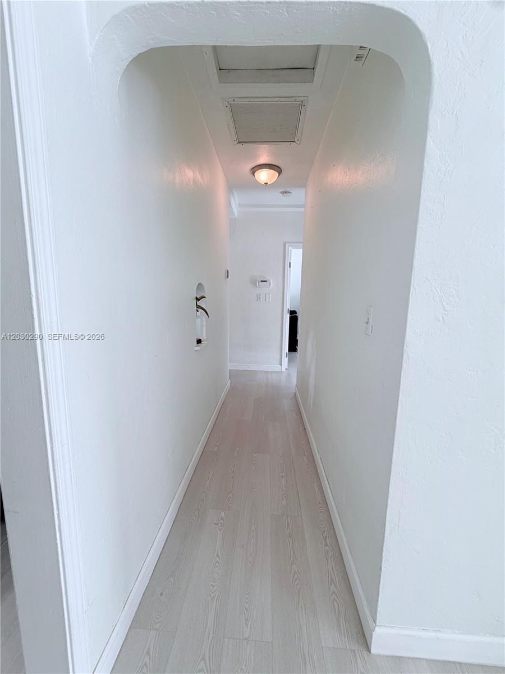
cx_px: 252
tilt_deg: -8.9
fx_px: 272
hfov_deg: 85.7
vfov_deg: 102.1
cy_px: 337
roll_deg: -0.5
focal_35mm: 14
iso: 160
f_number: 2.2
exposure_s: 1/120
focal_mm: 2.22
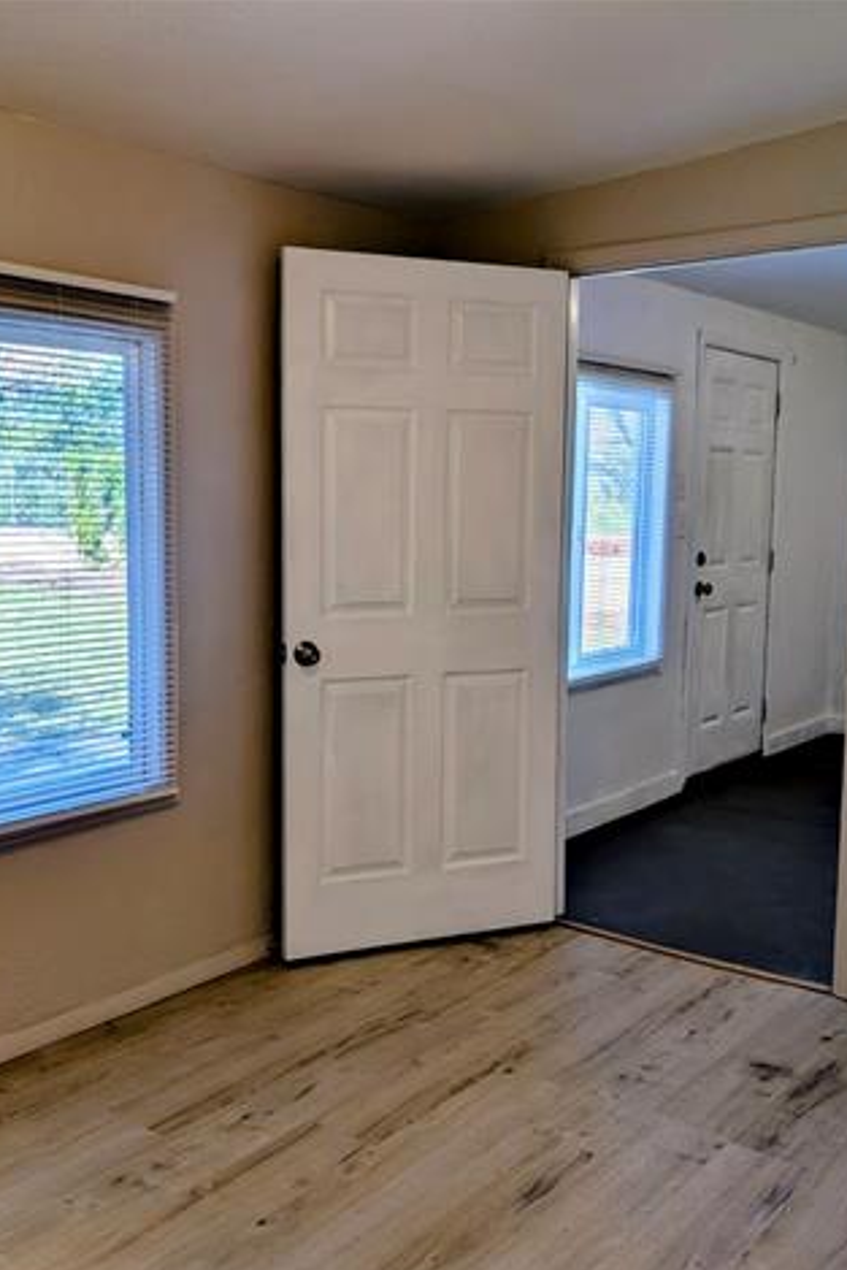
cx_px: 357
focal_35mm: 34
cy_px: 647
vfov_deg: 55.8
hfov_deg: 38.8
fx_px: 1199
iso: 22
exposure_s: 1/1087
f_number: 1.68
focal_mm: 6.9
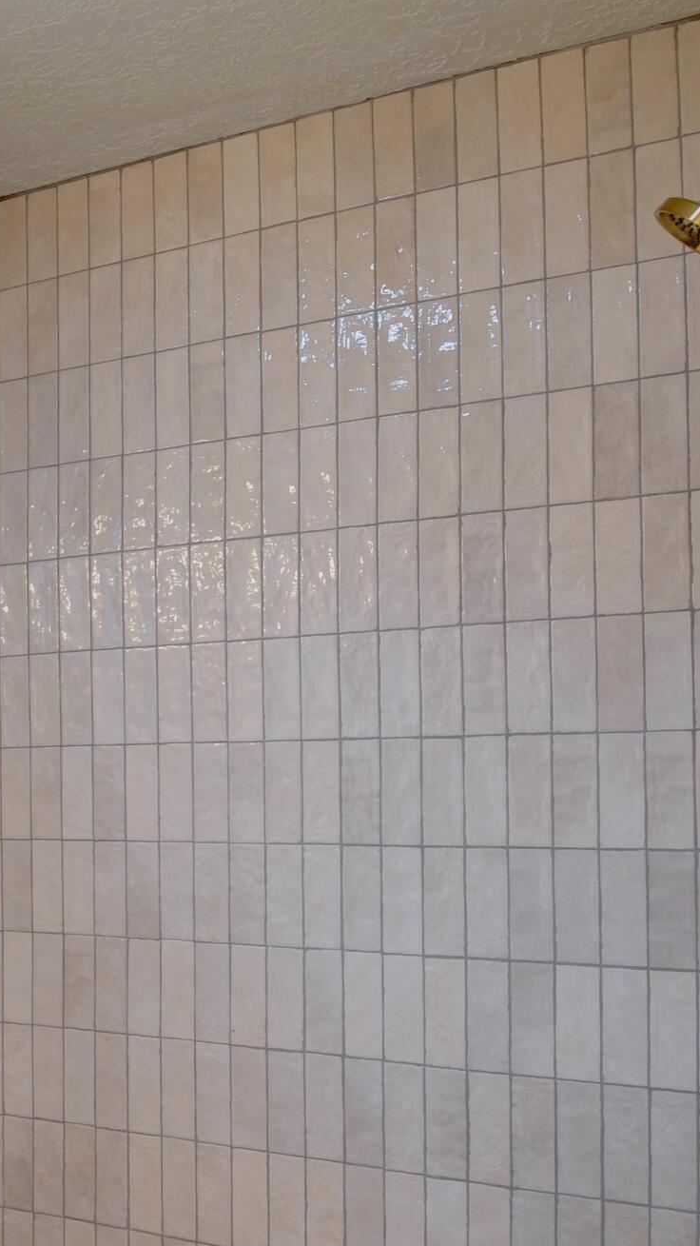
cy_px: 796
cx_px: -332
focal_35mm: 36
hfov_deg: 25.4
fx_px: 1188
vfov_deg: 54.5
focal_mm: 10
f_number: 4.5
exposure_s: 1/50
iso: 100
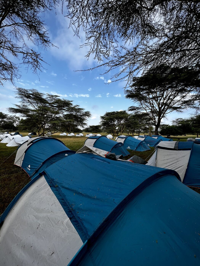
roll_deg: -2.0
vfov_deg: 106.2
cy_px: 133
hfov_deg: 89.9
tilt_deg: -0.1
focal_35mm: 13
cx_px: 100
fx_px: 100
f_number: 1.8
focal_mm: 1.57
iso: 32
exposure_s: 1/589
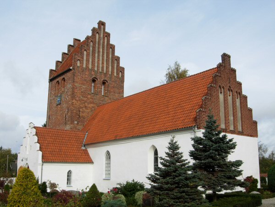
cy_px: 104
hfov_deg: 51.4
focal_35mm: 36
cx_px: 138
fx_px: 286
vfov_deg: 39.7
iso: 50
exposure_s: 1/287
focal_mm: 7.5
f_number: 5.4
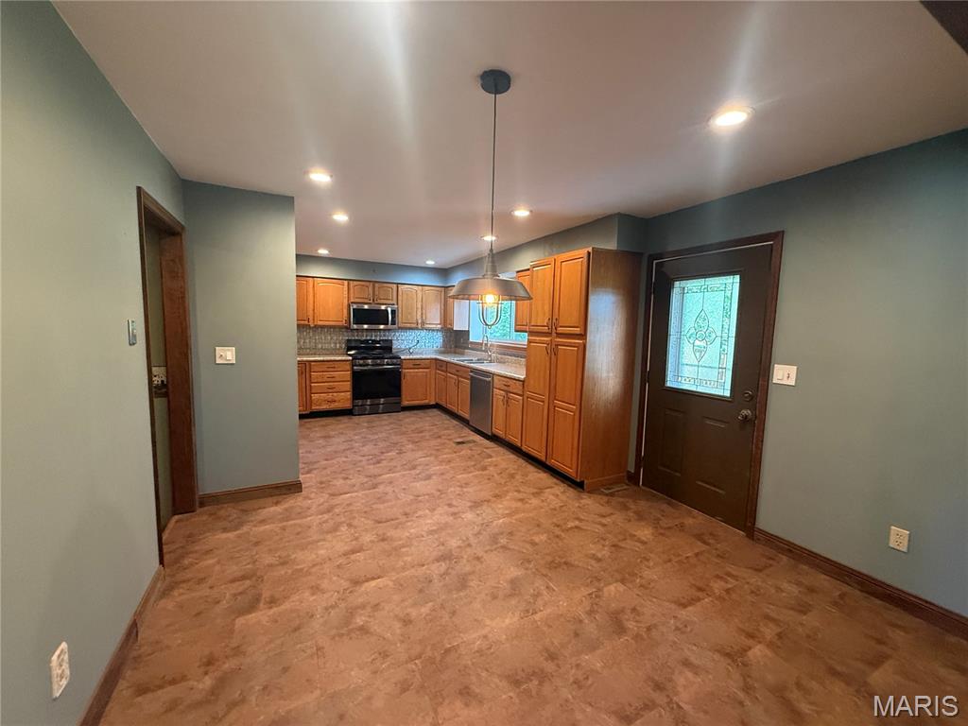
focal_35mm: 14
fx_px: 391
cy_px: 363
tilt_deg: -5.4
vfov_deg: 85.7
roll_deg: -0.7
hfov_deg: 102.1
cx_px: 484
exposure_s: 1/60
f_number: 2.2
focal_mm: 2.22
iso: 400
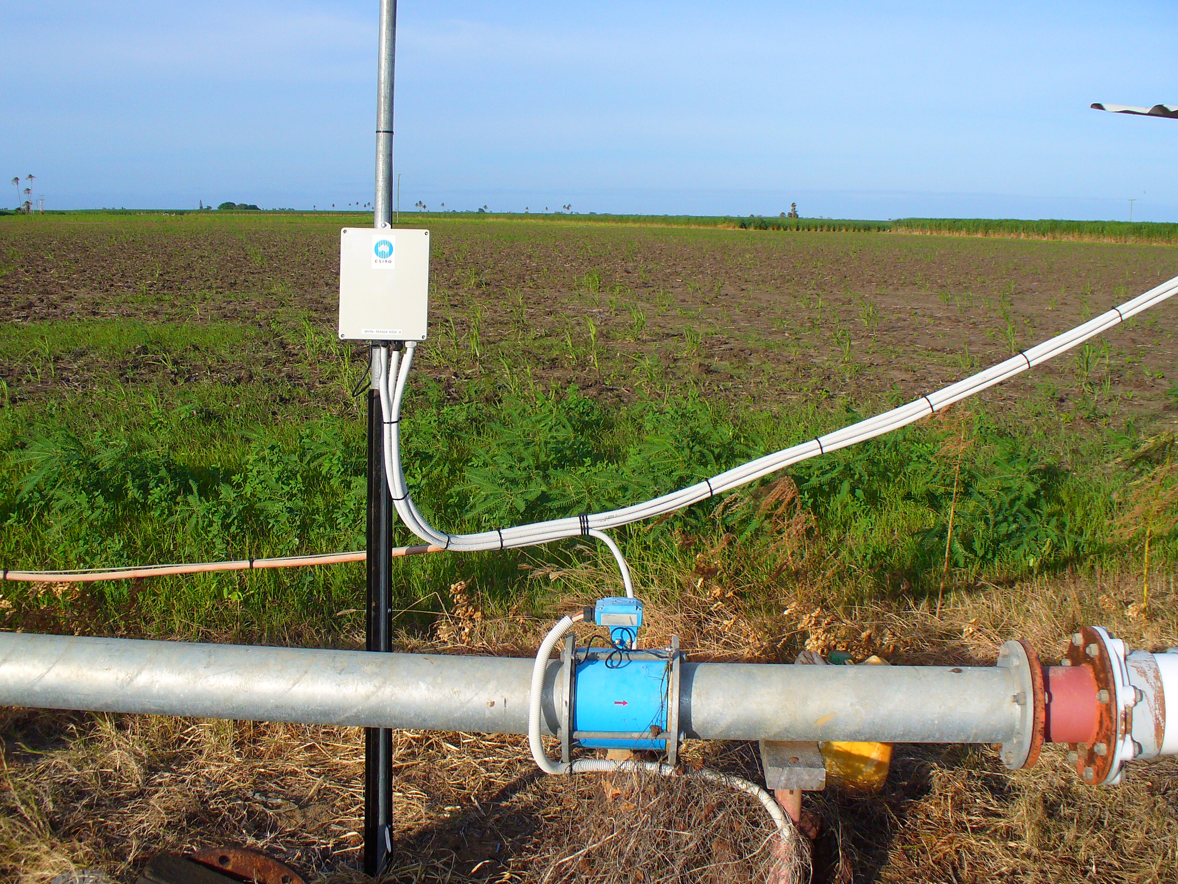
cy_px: 403
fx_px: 1395
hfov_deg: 45.8
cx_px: 582
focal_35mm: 41
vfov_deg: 35.1
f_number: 5.6
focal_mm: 6.1
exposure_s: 1/400
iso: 80
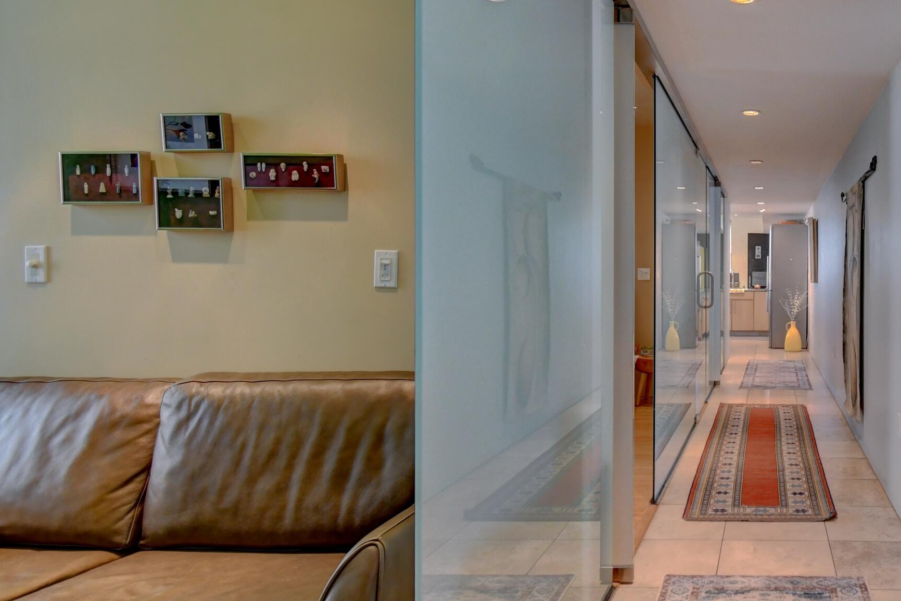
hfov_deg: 61.0
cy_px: 284
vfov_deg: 49.5
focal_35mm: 26
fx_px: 651
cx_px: 773
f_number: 5
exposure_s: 1/40
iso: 1600
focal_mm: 10
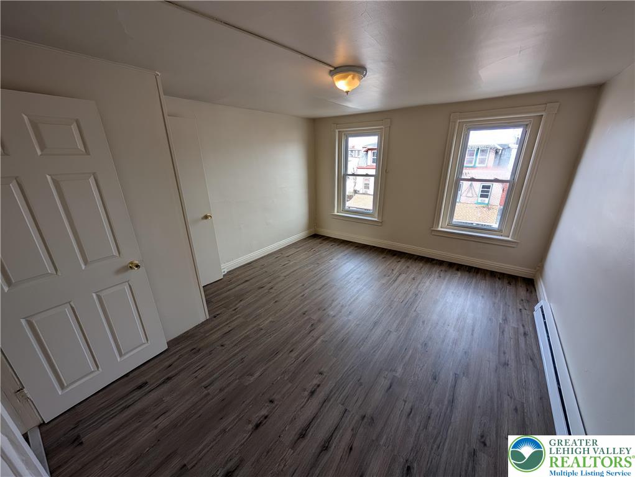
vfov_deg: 94.6
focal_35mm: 12
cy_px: 238
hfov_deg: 110.5
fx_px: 220
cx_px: 318
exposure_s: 1/388
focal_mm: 2.02
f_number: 1.7
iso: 64
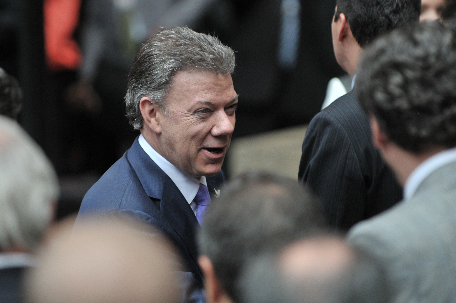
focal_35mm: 300
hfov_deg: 6.9
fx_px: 3795
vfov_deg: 4.6
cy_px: 152
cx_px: 228
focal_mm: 200
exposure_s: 1/250
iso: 320
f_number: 3.2
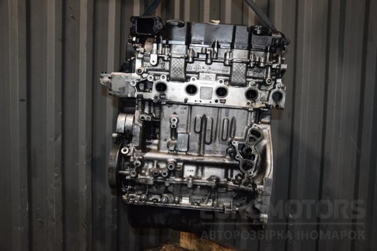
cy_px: 126
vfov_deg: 41.7
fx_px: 330
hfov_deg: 59.5
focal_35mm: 32
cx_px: 188
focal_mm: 21
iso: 800
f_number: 5
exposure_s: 1/60
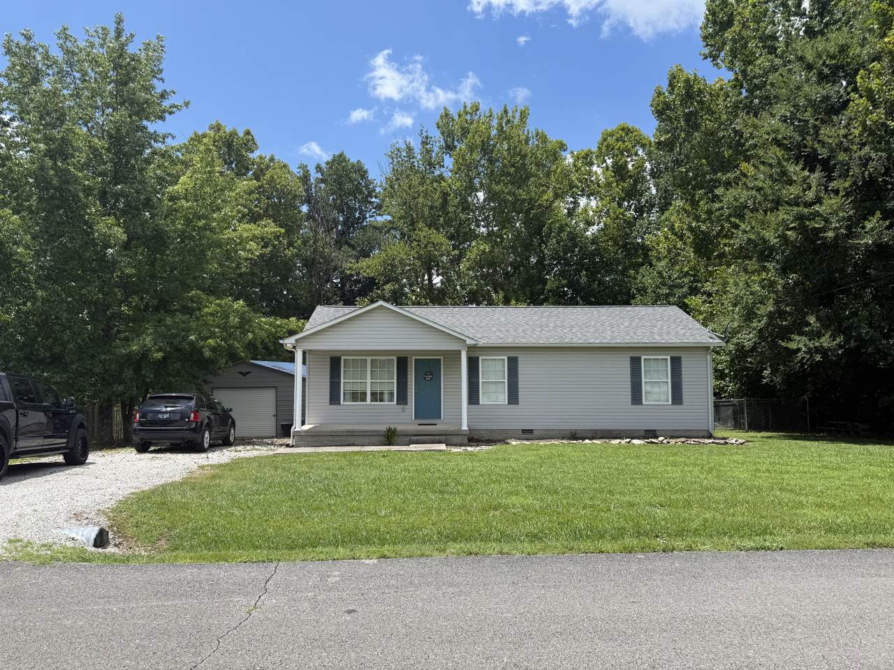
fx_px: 620
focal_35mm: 24
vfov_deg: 56.8
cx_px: 447
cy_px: 335
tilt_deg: +3.3
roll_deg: -0.2
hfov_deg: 71.6
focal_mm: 6.76
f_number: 1.78
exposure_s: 1/3759
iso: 80
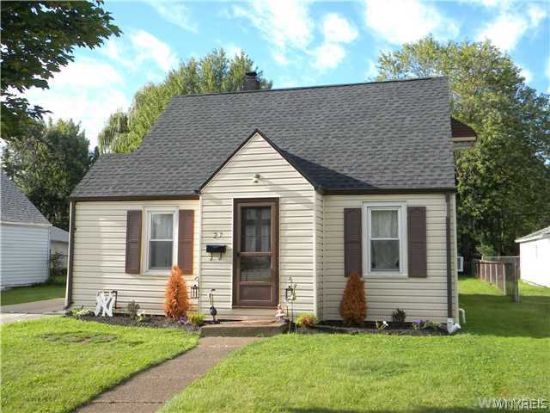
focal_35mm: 36
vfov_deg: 39.7
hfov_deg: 51.4
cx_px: 275
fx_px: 572
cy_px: 206
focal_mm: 6.4
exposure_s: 1/483
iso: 110
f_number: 3.7
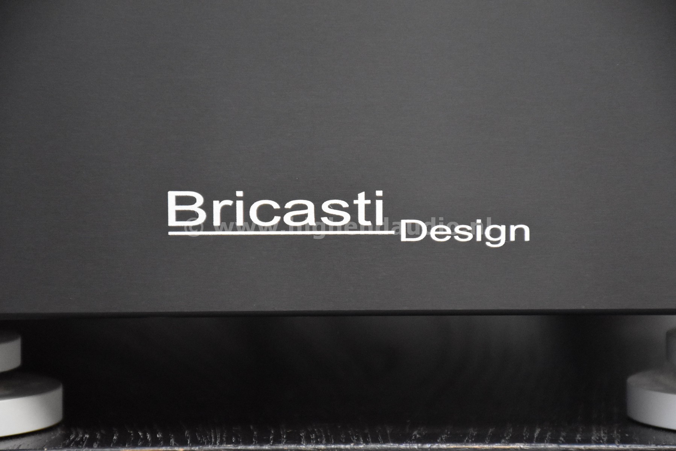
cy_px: 226
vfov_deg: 6.5
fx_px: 3944
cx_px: 338
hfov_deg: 9.8
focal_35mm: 210
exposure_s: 1/125
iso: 5000
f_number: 5.6
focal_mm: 140
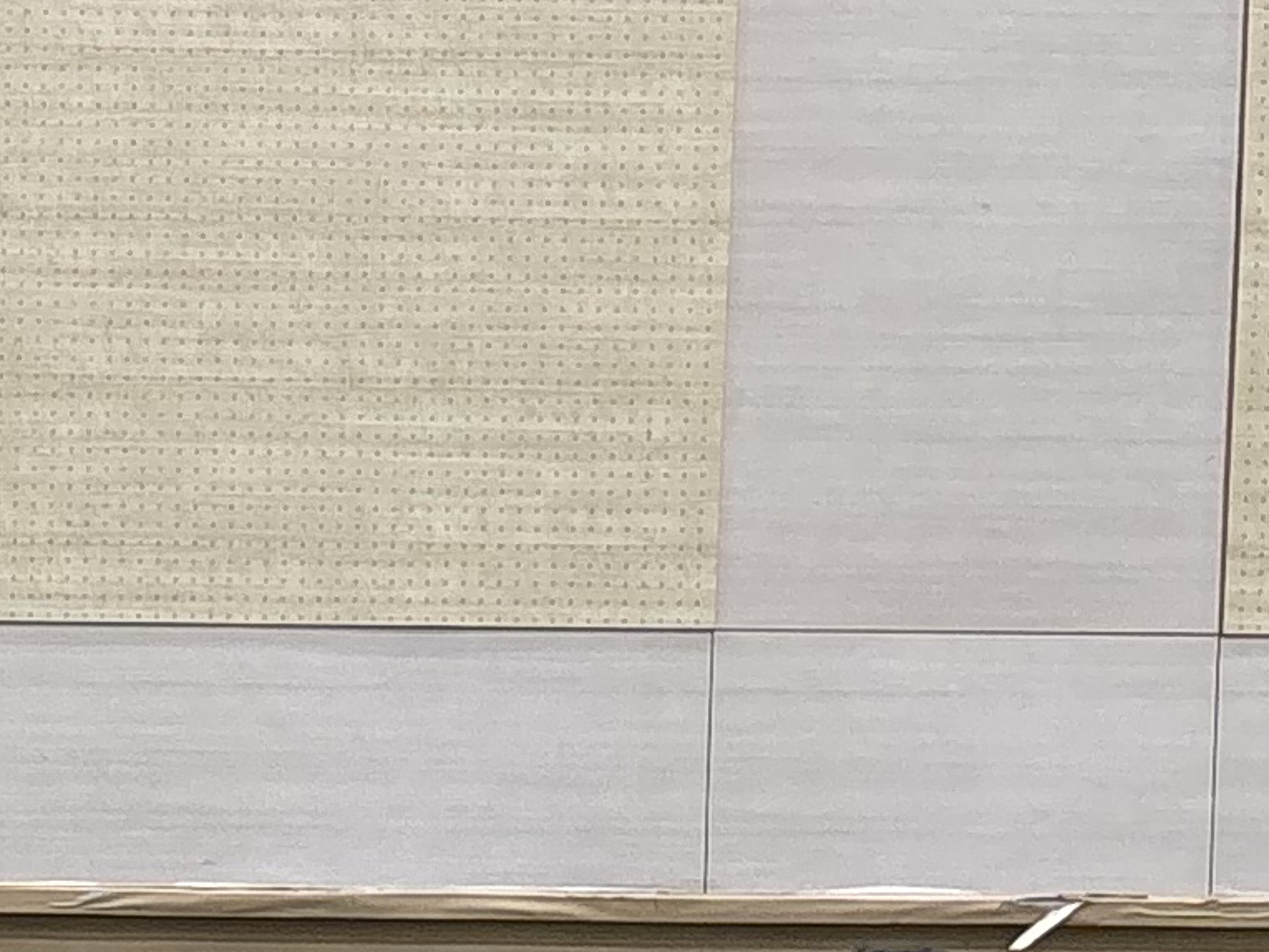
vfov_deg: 10.6
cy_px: 1217
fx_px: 5023
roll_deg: +0.3
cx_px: -1682
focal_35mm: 137
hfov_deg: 11.9
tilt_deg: -2.4
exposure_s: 1/121
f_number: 1.6
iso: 80
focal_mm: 5.96
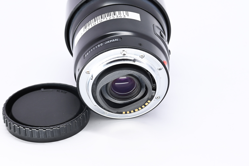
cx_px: 124
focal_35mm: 100
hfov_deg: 20.4
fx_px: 692
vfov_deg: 13.7
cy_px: 83
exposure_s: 1/125
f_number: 9
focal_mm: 67
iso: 500
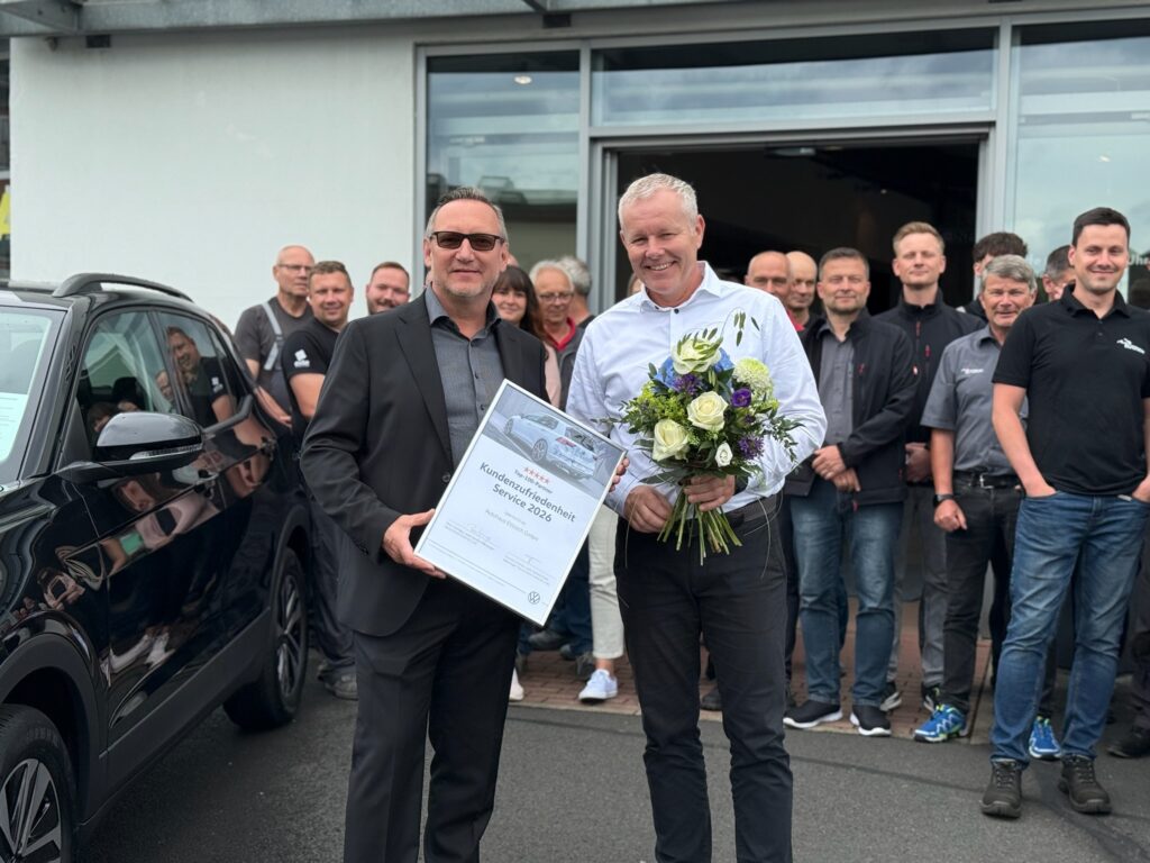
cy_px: 432
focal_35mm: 48
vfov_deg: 30.3
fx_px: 1595
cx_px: 575
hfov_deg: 39.7
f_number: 1.78
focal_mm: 6.76
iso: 64
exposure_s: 1/2667
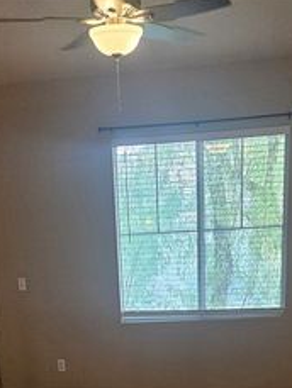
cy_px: 557
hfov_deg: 21.9
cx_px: 143
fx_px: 753
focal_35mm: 67
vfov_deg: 23.9
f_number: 1.8
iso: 250
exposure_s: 1/120
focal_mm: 5.4
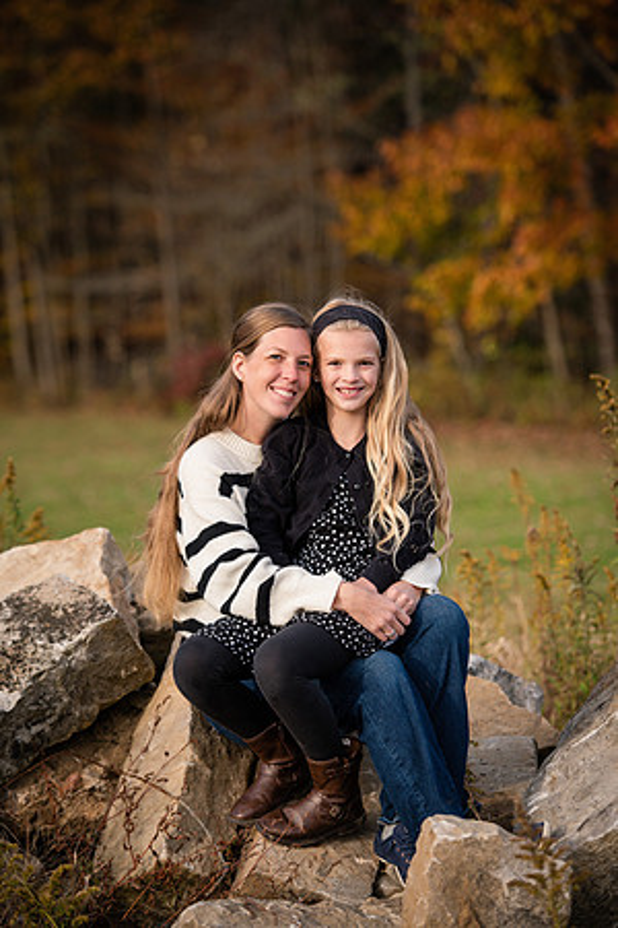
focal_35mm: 130
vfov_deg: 15.8
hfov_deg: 10.5
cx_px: 309
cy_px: 464
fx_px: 3347
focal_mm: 130
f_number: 3.5
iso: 720
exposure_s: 1/2000
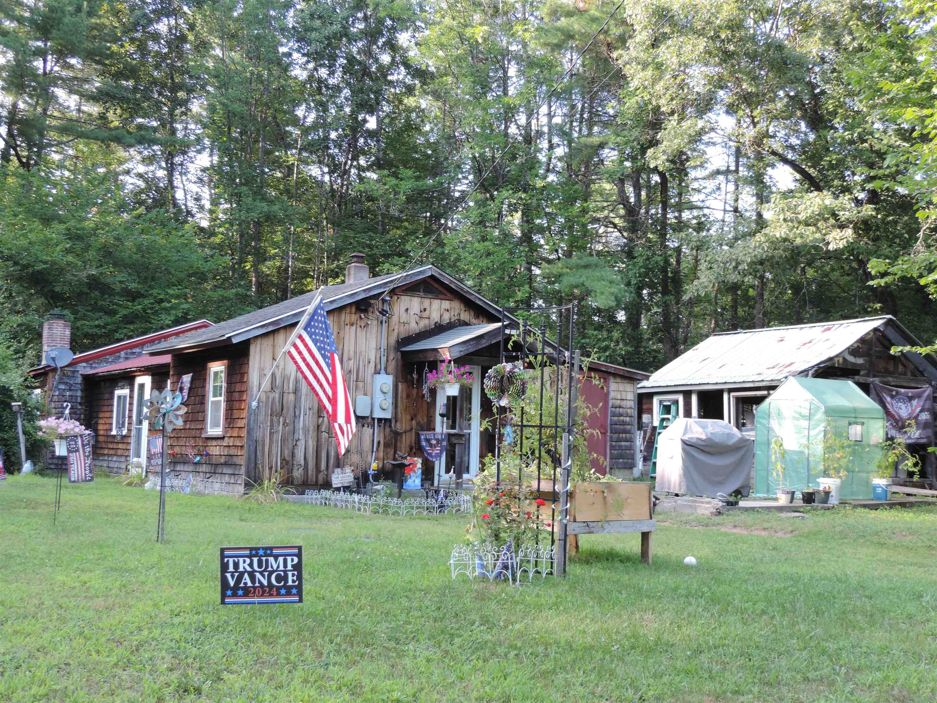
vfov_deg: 36.0
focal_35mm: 40
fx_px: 1083
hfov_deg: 46.8
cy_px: 352
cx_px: 468
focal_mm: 7.1
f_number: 3.3
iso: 90
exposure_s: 1/50
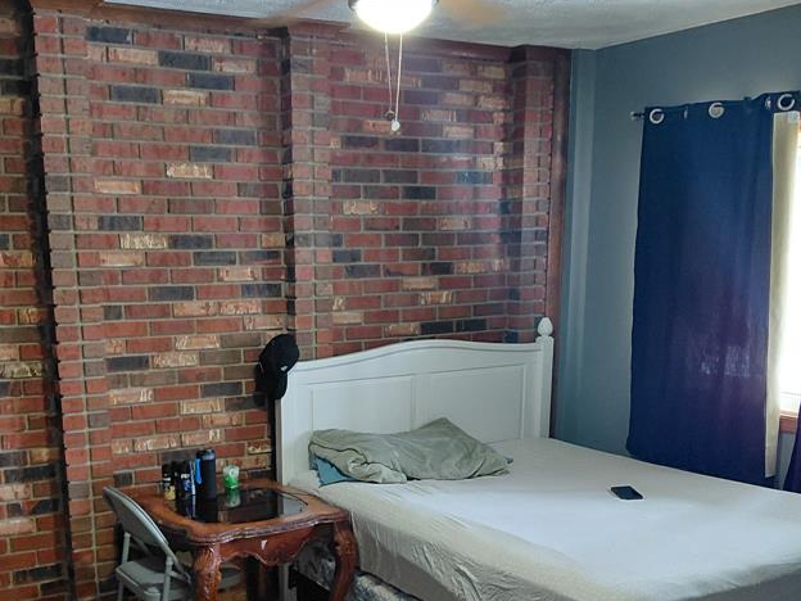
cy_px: 439
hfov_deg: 45.6
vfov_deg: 34.5
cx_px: 329
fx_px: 949
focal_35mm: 41
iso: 320
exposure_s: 1/30
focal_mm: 4.69
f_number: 1.8
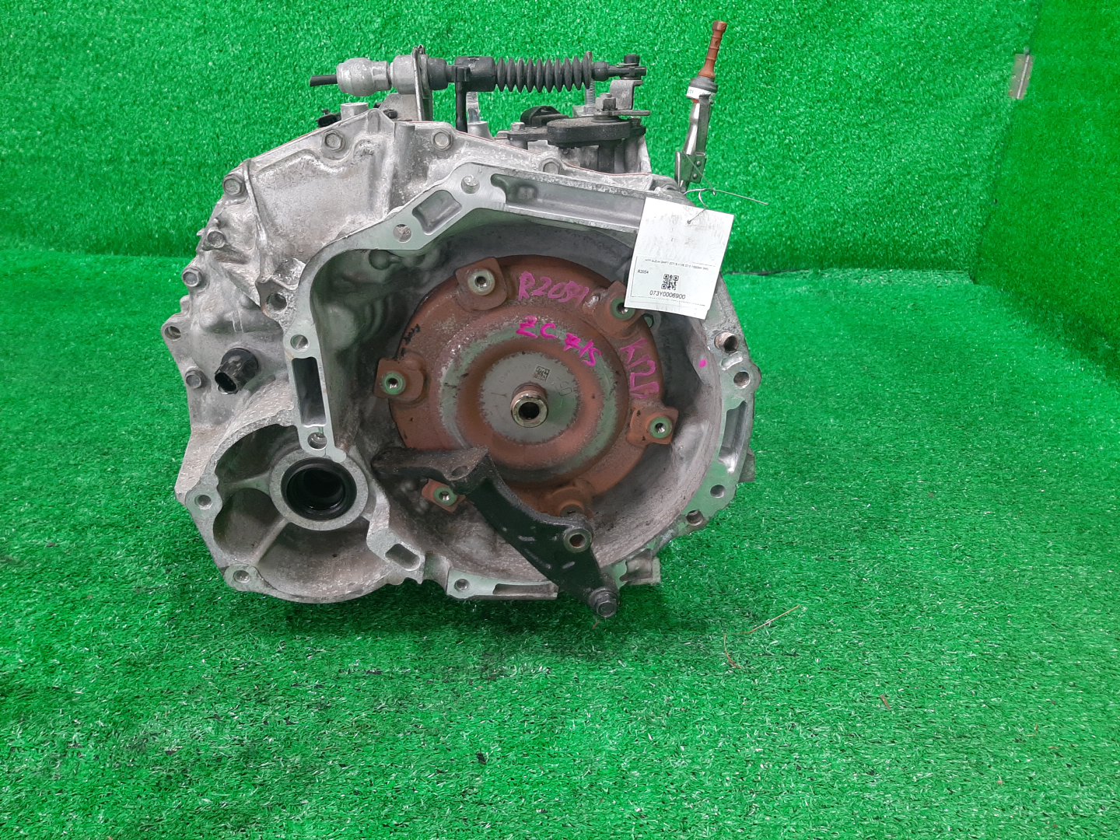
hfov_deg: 67.3
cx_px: 560
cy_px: 420
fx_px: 841
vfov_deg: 53.1
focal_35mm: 26
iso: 135
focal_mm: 3.93
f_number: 1.7
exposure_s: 1/50
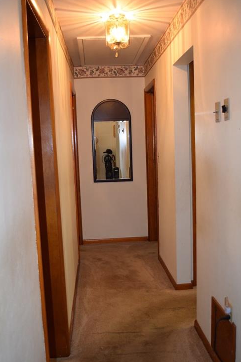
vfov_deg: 49.0
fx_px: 397
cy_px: 184
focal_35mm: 40
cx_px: 118
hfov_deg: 33.8
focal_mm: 25
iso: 1100
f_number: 4
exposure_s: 1/60
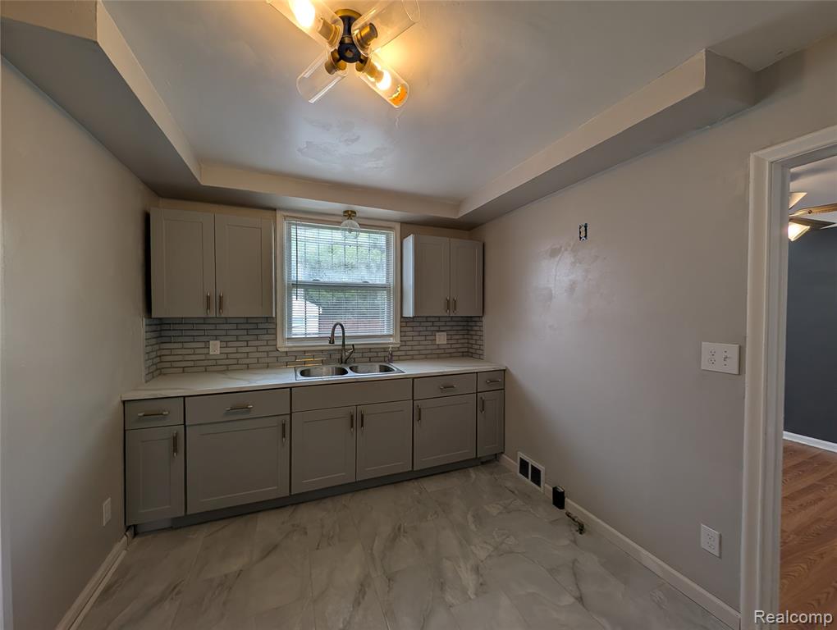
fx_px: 291
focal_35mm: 12
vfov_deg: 94.6
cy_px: 315
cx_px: 418
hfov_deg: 110.5
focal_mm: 2.23
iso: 38
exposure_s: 1/120
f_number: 1.95
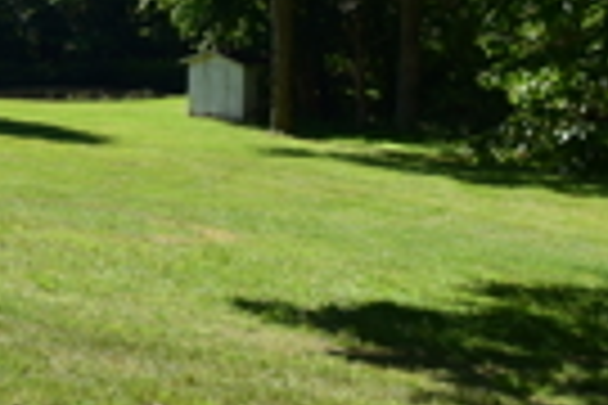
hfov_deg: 23.9
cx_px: -2
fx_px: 1368
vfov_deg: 16.8
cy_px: 94
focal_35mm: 81
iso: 400
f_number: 11
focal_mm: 18
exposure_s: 1/400
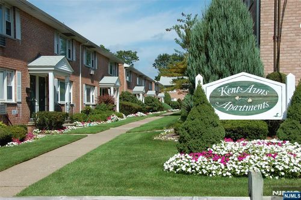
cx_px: 150
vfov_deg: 28.0
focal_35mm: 48
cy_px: 100
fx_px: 401
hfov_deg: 41.2
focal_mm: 32
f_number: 10
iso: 200
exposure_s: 1/400
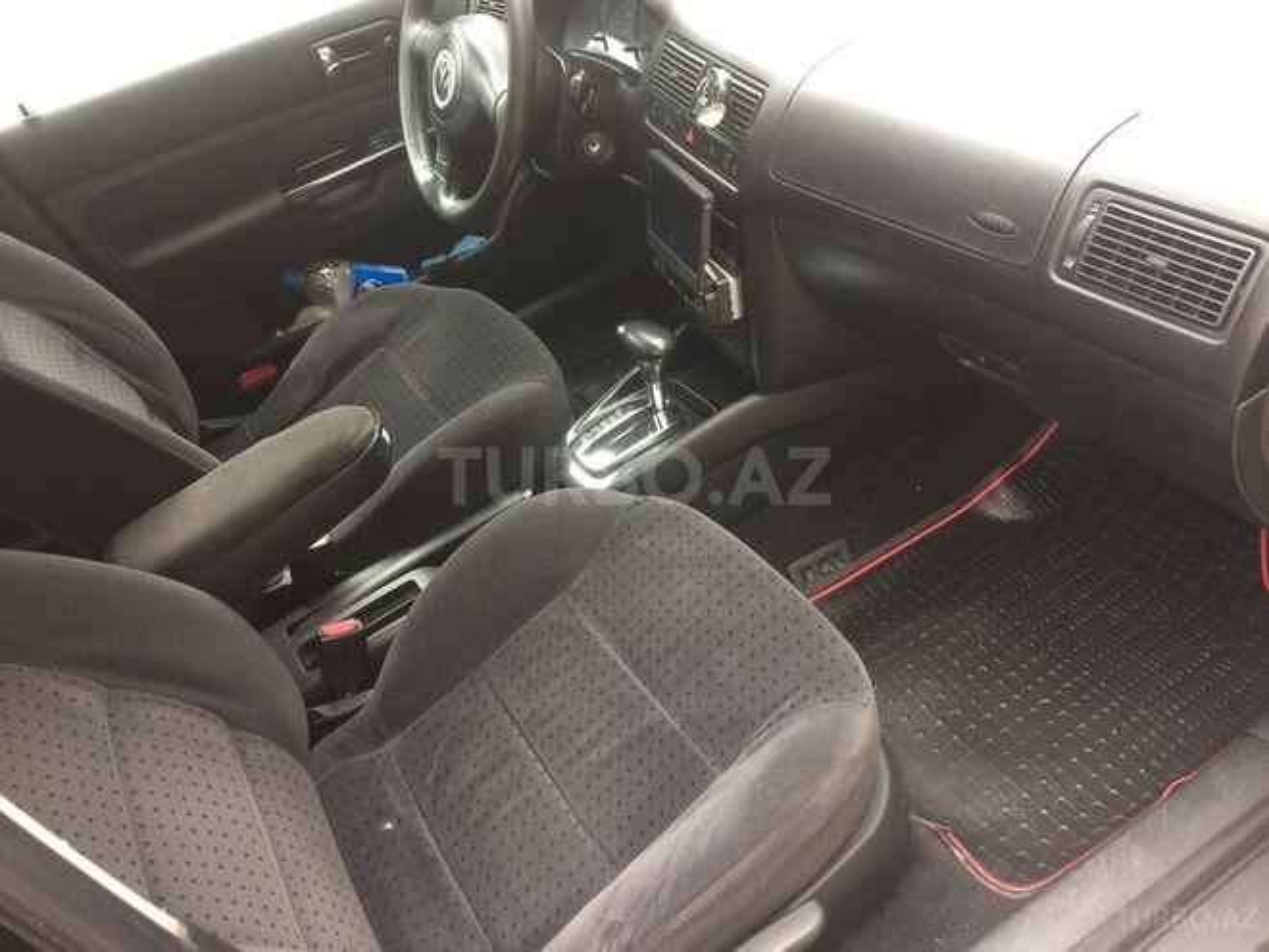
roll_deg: +17.8
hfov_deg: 61.7
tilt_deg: -36.4
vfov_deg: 48.2
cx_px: 634
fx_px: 1063
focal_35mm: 29
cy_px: 476
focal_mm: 4.15
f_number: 2.2
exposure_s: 1/33
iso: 100
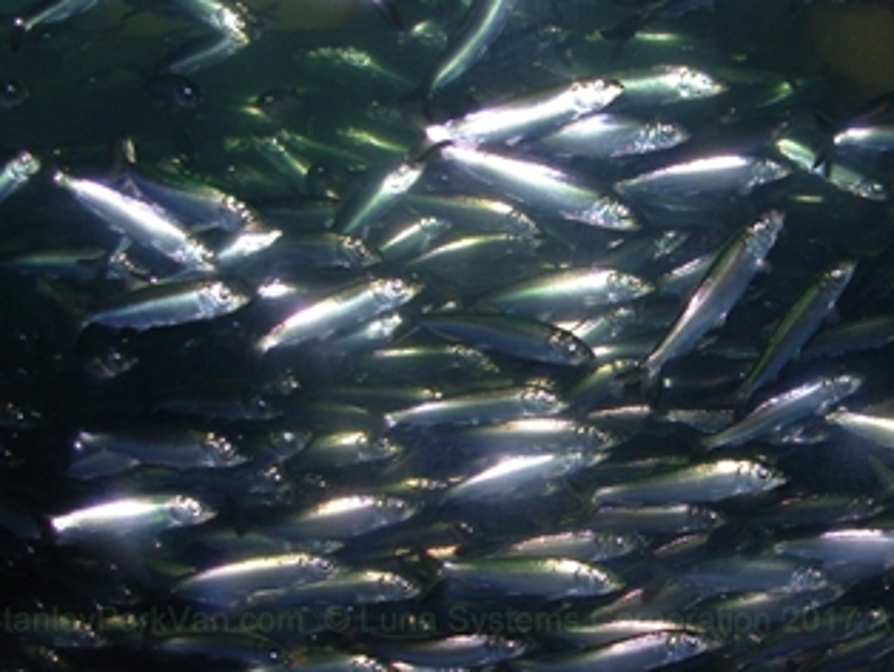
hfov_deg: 33.0
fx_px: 1499
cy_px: 373
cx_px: 578
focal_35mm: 58
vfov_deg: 25.2
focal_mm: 6.3
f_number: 2.9
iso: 50
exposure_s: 1/32
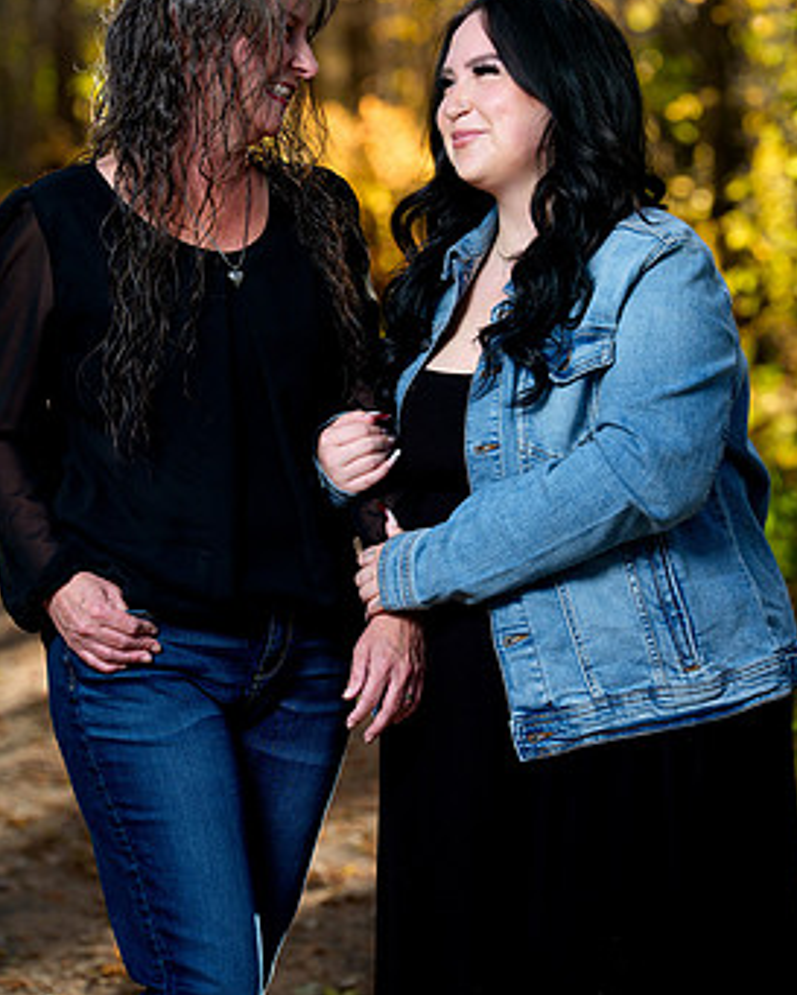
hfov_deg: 10.6
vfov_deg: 13.2
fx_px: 4303
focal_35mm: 146
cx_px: 382
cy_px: 356
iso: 400
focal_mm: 118
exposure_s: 1/160
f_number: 4
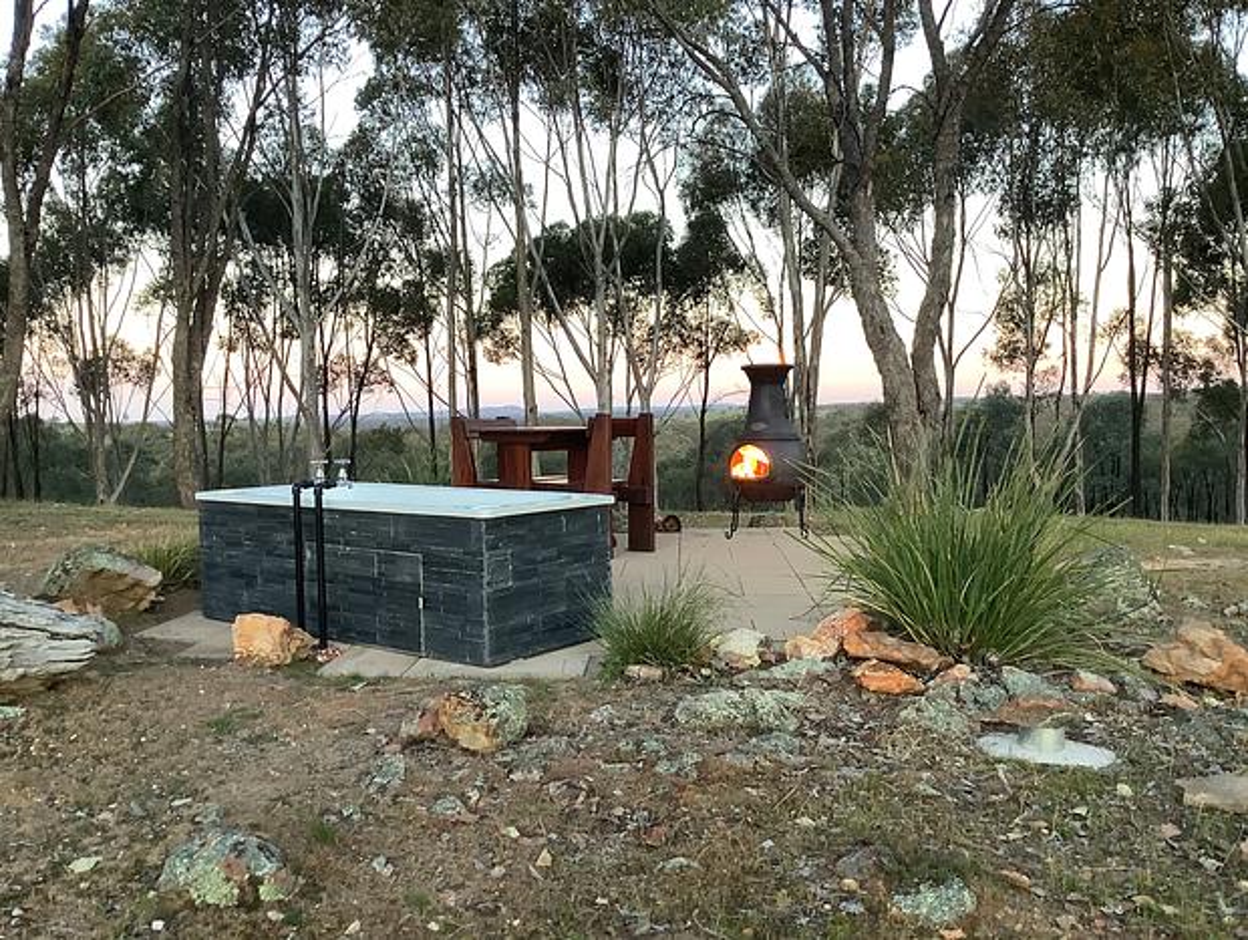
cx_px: 624
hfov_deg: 58.3
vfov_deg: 45.6
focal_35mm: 31
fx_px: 1119
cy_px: 470
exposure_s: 1/60
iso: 64
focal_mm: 3.3
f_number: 2.4
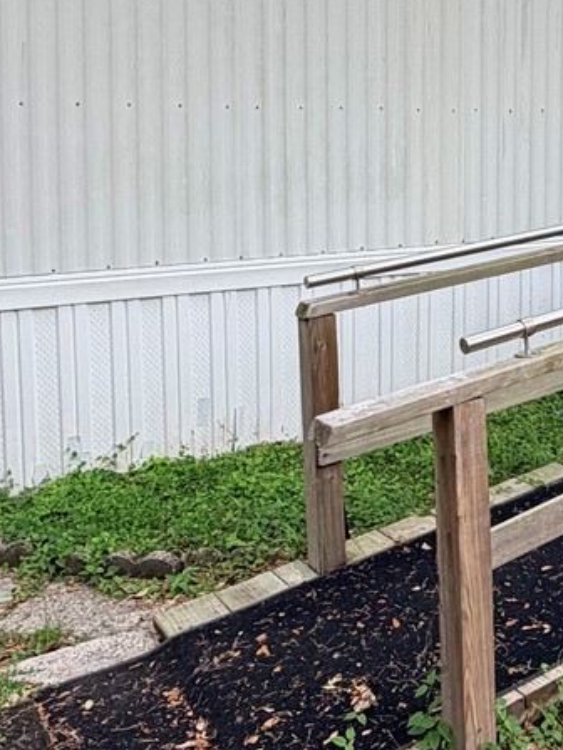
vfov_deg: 37.1
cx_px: 545
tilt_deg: -4.0
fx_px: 1084
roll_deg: -0.2
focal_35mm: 50
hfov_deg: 27.6
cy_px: 176
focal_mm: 2.22
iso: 50
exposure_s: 1/221
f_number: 2.2
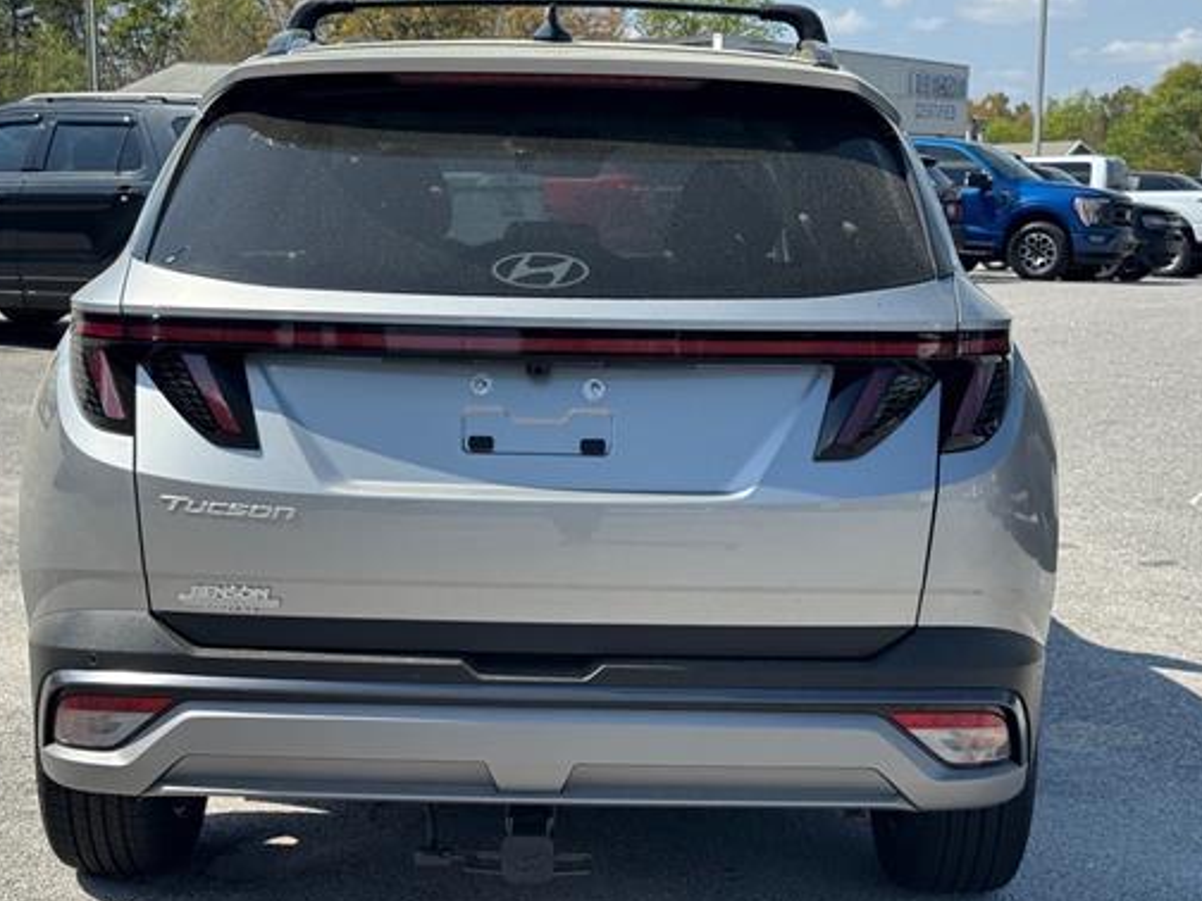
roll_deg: -1.0
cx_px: 572
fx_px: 2118
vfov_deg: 24.0
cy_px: 493
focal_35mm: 61
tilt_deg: -9.4
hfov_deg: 31.7
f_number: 1.78
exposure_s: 1/3425
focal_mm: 6.76
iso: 64
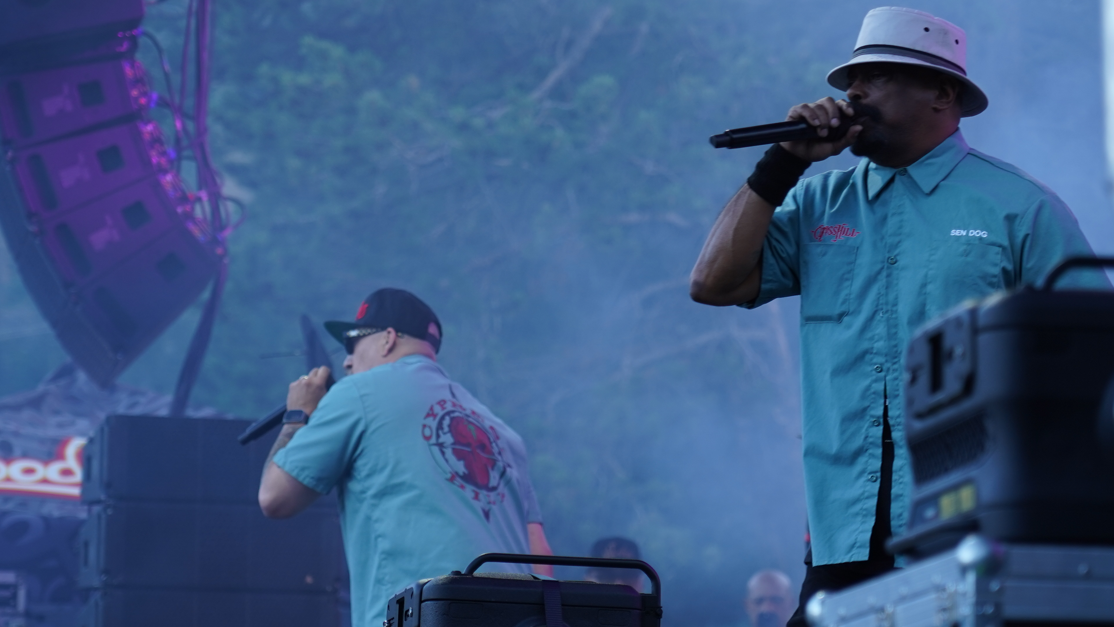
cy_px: 291
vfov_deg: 7.0
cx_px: 528
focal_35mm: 173
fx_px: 5110
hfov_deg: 12.4
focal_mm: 105
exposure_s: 1/160
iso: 250
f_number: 4
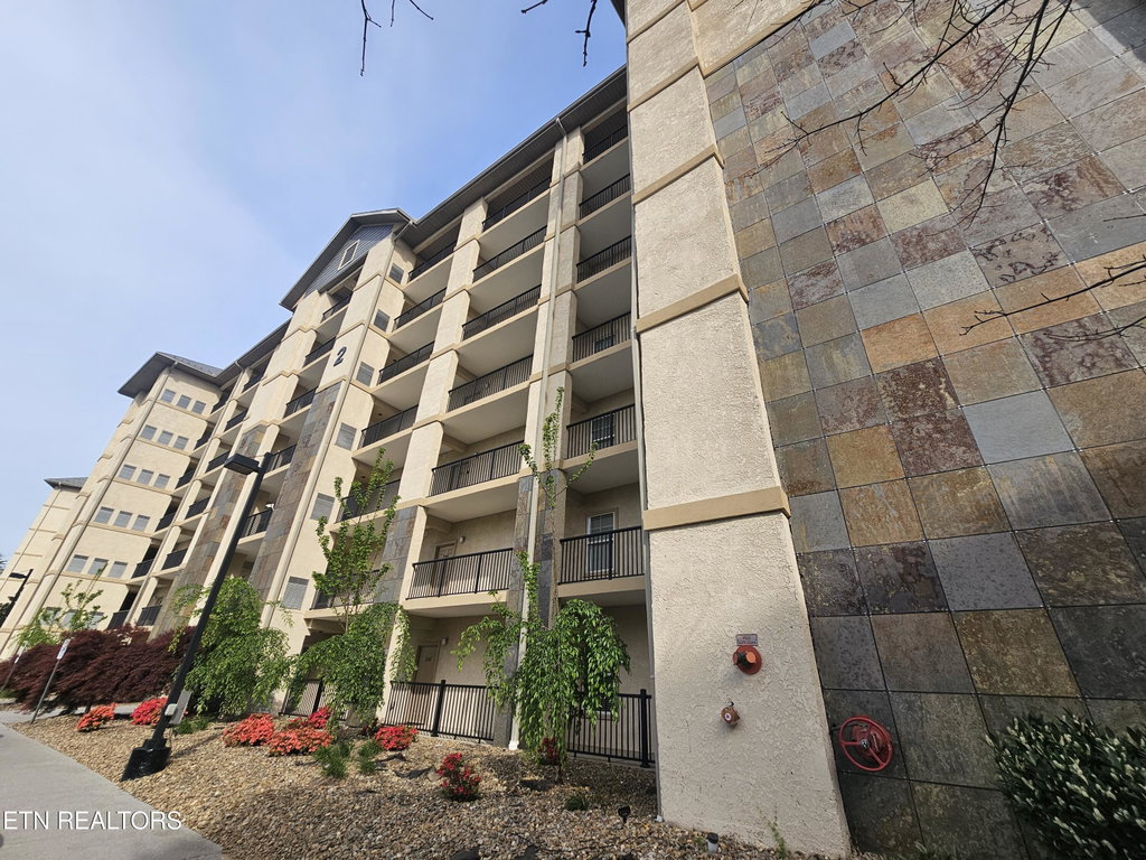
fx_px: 430
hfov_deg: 106.2
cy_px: 430
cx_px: 573
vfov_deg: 89.9
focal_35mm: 13
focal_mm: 2.2
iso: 50
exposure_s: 1/1834
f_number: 2.2
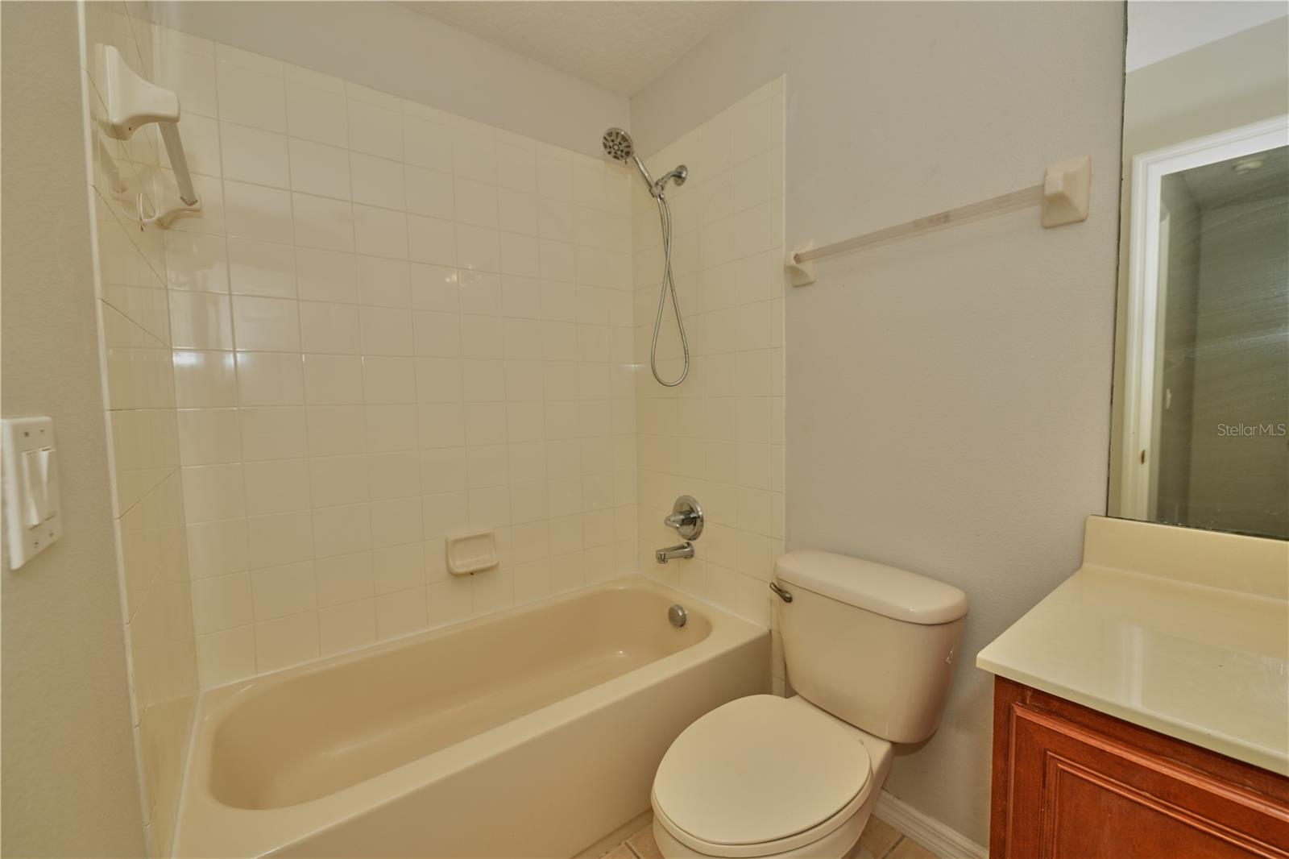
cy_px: 430
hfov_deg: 104.3
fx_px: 501
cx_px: 644
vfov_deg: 81.2
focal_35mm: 14
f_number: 4
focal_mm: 14
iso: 400
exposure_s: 1/200
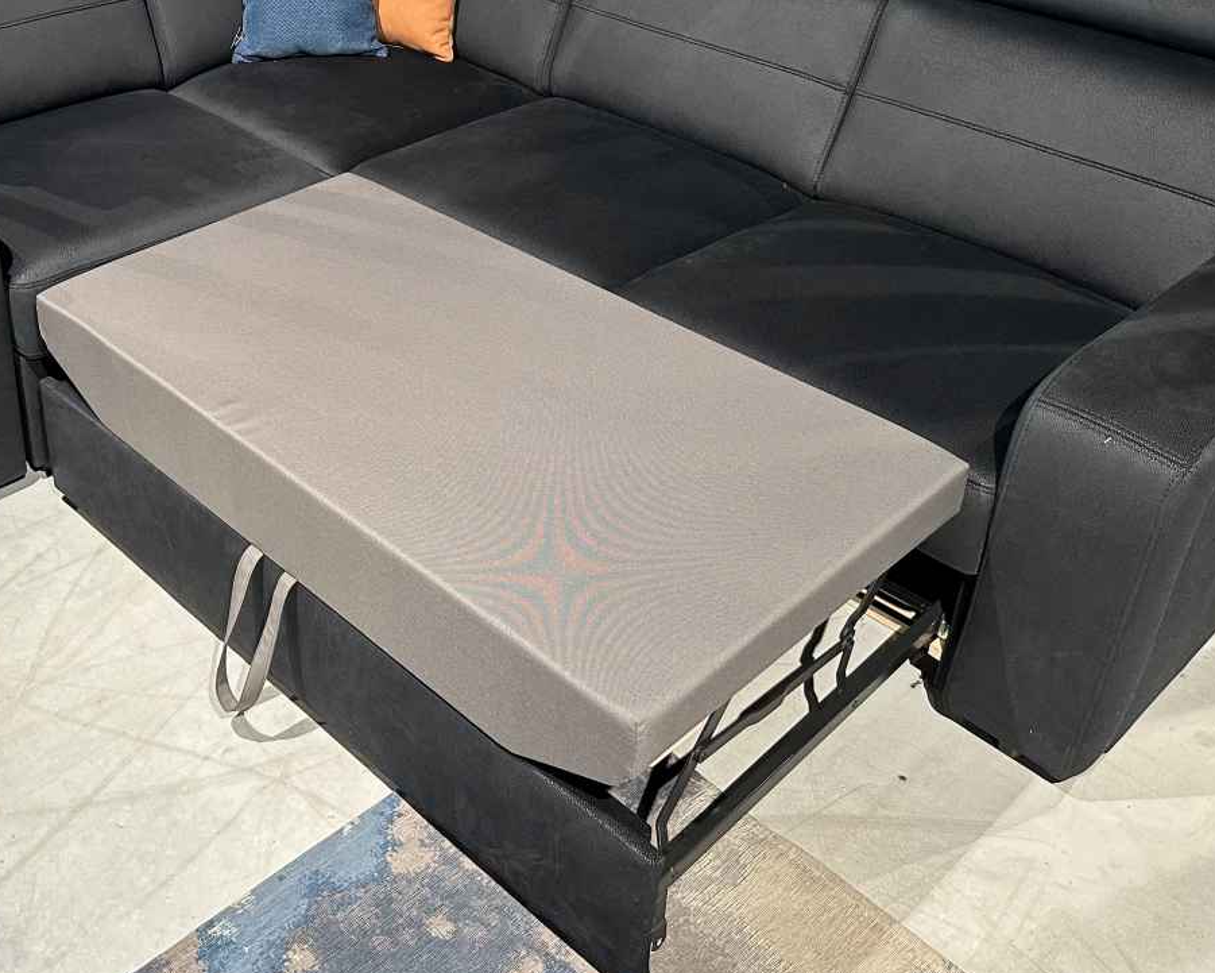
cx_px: 368
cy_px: 261
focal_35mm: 39
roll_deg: -0.2
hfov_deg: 45.8
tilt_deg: -28.1
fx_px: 1403
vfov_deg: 37.4
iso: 250
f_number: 1.78
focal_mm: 6.86
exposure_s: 1/50
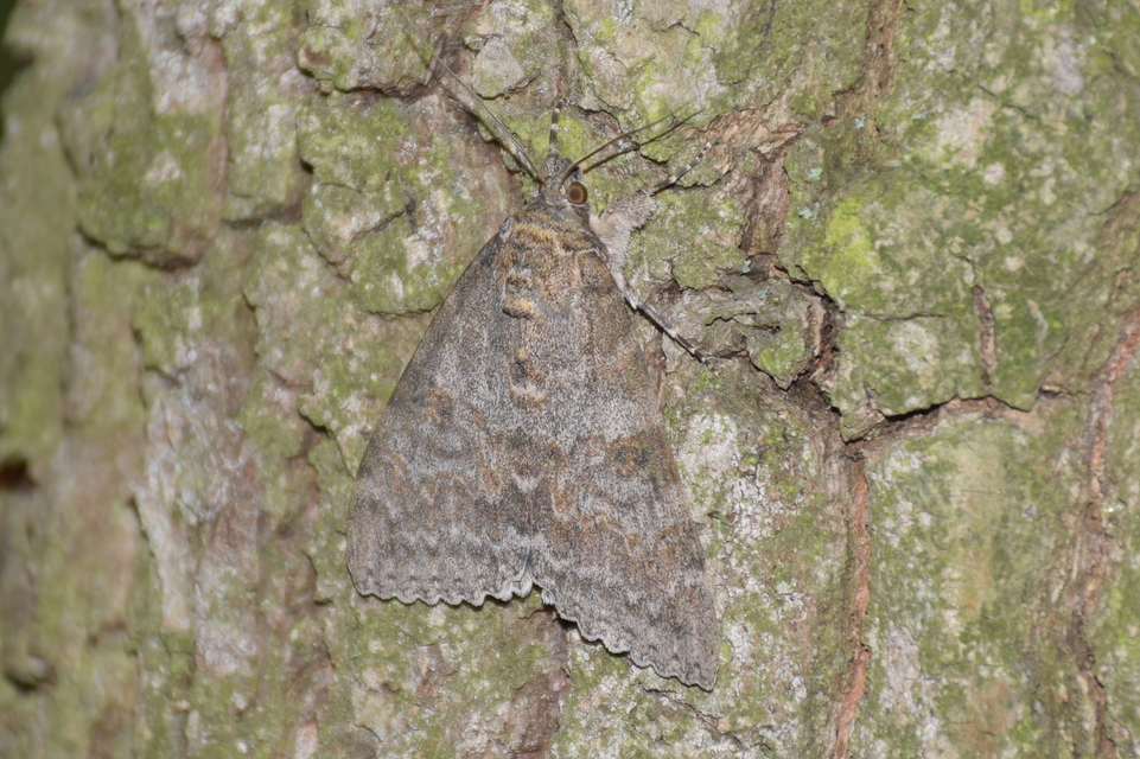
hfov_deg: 9.8
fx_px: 6647
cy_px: 380
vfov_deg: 6.5
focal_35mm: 210
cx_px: 570
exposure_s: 1/60
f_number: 7.1
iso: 320
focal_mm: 140
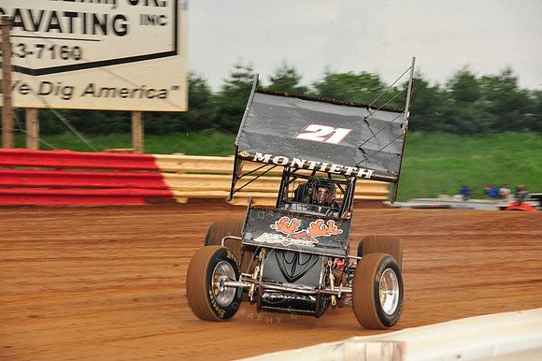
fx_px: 1881
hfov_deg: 16.4
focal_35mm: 125
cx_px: 271
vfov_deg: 11.0
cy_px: 180
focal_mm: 125
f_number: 7.1
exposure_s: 1/320
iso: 800
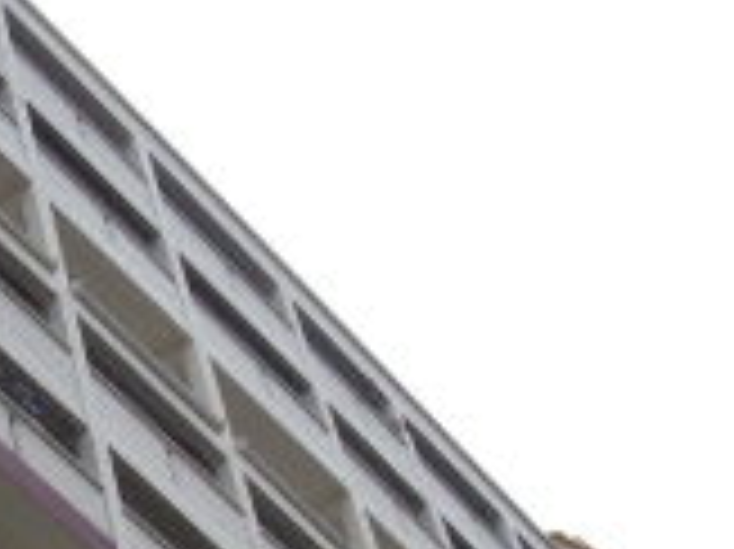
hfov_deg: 15.4
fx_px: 2649
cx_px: -81
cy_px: 621
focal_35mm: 125
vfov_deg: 11.6
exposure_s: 1/400
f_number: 5.6
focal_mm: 6.2
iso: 80
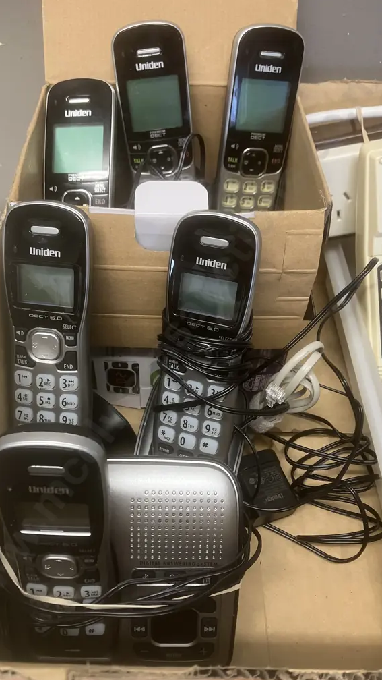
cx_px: 172
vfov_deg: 62.6
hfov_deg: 37.7
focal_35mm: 31
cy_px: 341
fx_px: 558
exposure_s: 1/50
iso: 125
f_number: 1.8
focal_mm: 3.99
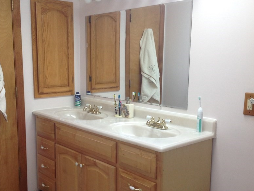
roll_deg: +0.7
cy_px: 111
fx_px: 338
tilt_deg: -10.6
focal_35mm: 46
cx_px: 105
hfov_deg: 41.1
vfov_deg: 31.5
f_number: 2.4
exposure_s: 1/15
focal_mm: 4.28
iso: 80
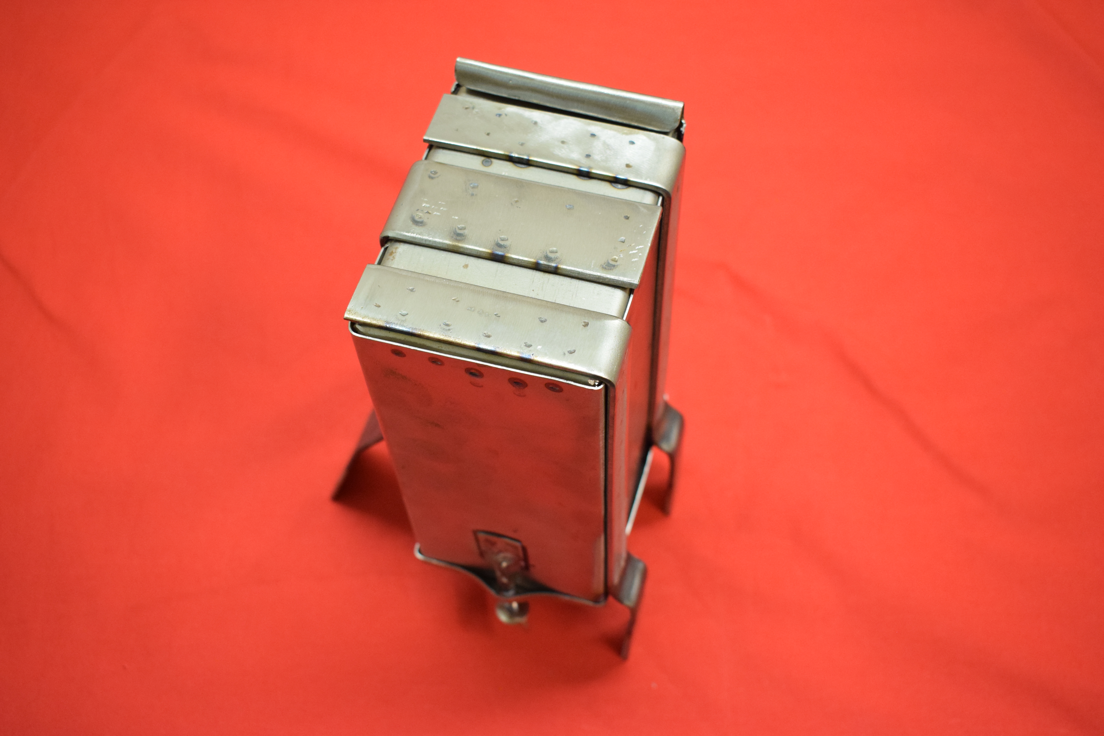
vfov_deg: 33.0
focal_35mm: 40
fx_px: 1242
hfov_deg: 47.9
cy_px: 368
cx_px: 552
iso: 2000
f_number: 5
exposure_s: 1/125
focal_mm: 27
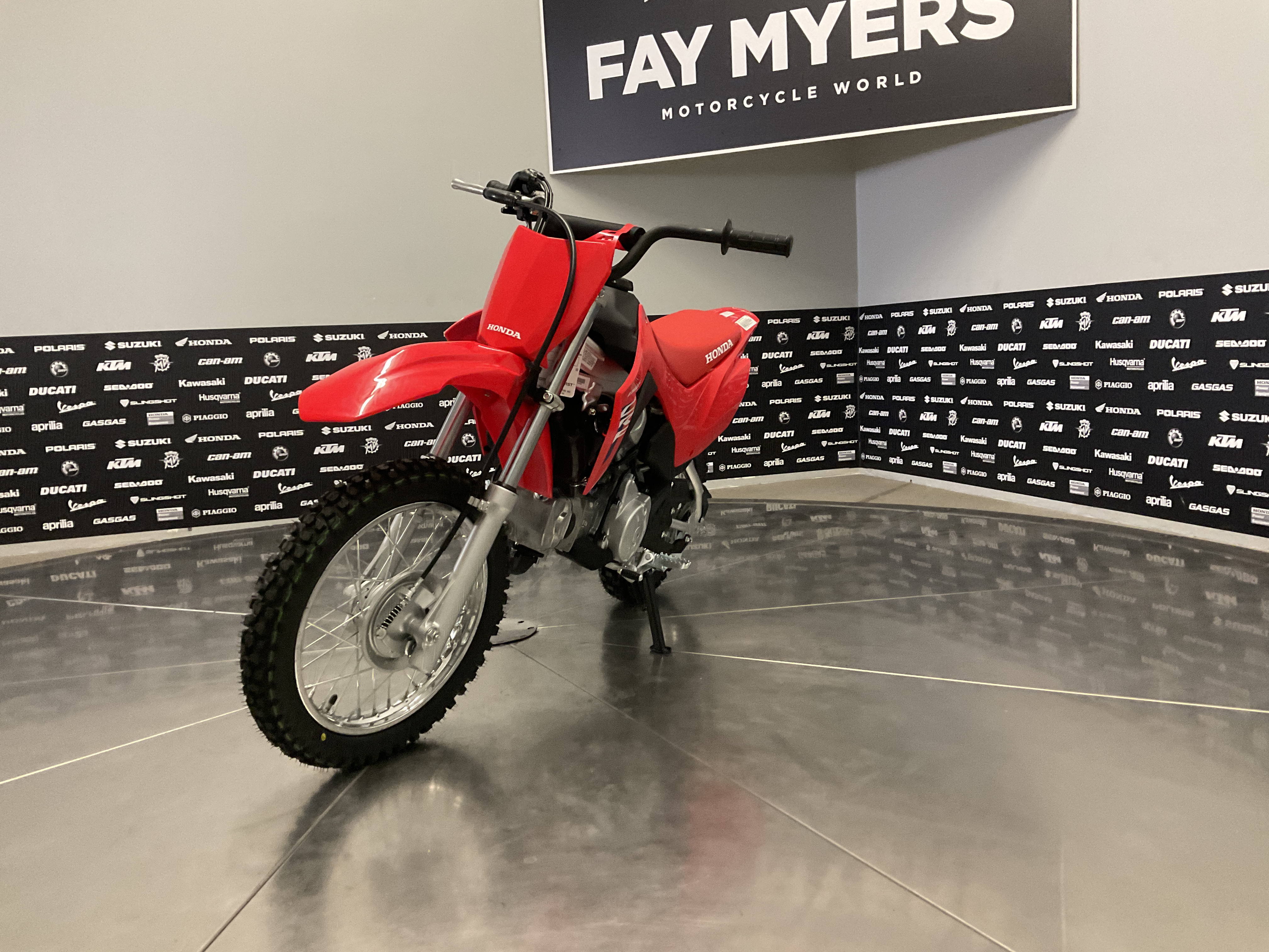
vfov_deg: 48.2
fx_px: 1063
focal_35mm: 29
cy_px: 476
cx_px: 634
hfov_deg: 61.7
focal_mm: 3
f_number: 1.8
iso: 250
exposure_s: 1/60
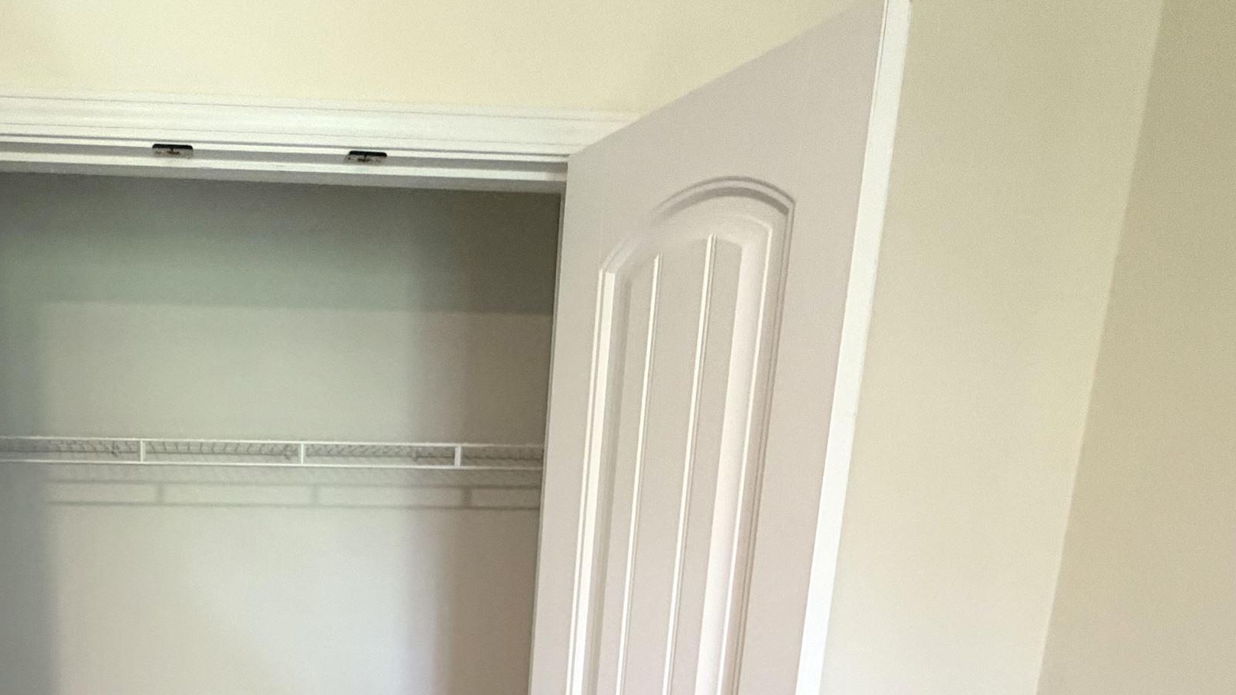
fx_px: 950
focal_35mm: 29
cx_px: 272
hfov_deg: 61.4
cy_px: 733
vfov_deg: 35.4
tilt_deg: -9.8
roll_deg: -0.5
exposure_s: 1/60
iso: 320
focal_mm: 2.22
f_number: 2.2
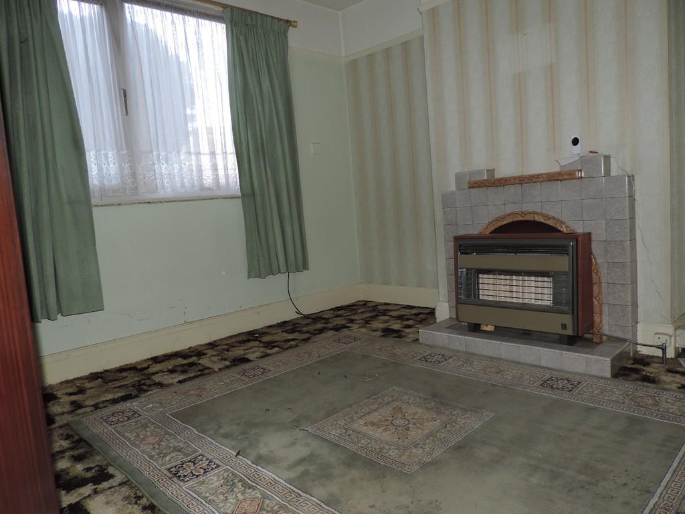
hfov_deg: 71.6
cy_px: 257
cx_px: 342
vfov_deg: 56.8
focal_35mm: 24
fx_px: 475
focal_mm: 4.3
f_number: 3
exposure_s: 1/30
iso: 200
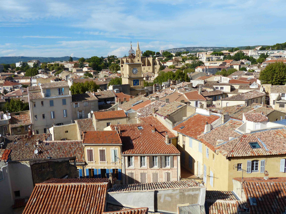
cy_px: 107
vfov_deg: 45.4
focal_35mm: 31
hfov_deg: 58.4
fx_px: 256
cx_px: 143
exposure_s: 1/1600
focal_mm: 5.5
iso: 100
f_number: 4
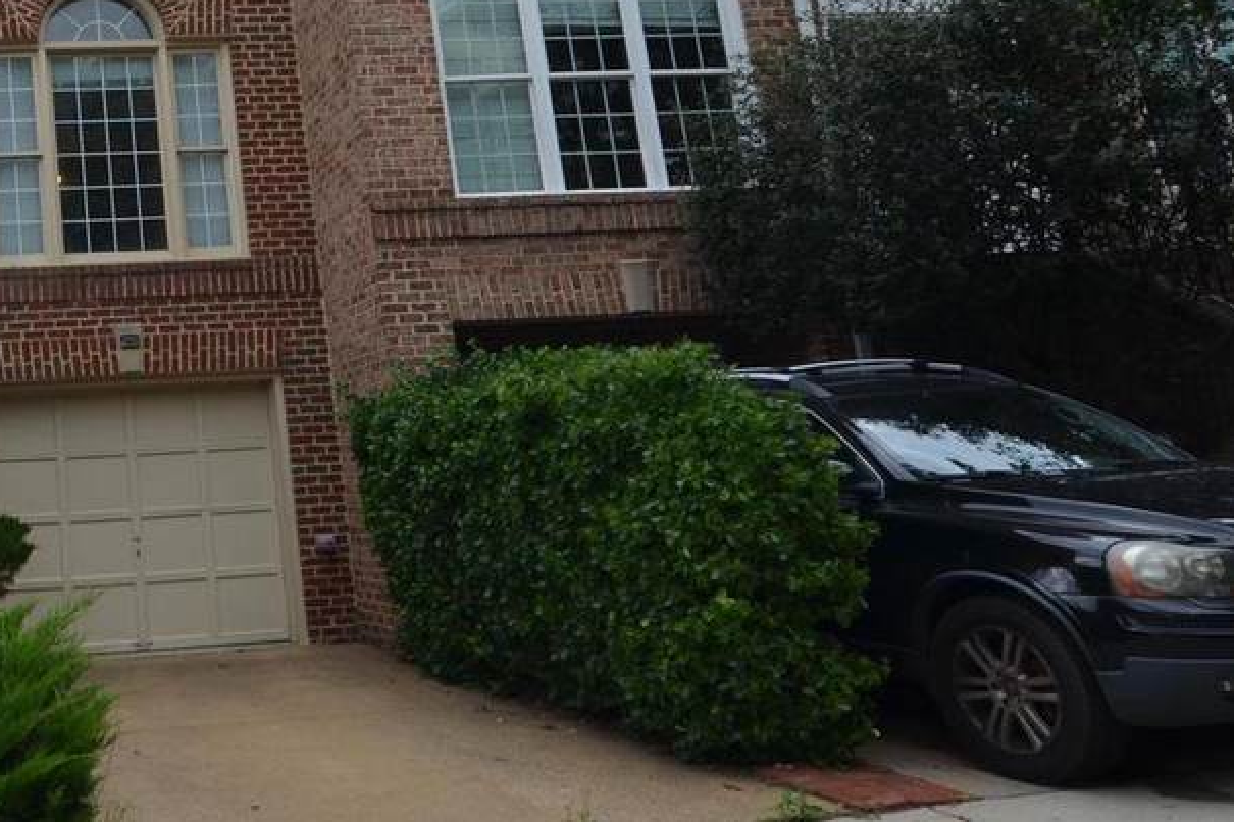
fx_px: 1302
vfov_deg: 34.2
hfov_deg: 43.9
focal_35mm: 38
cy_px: 187
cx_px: 22
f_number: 7.1
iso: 200
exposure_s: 1/200
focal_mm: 12
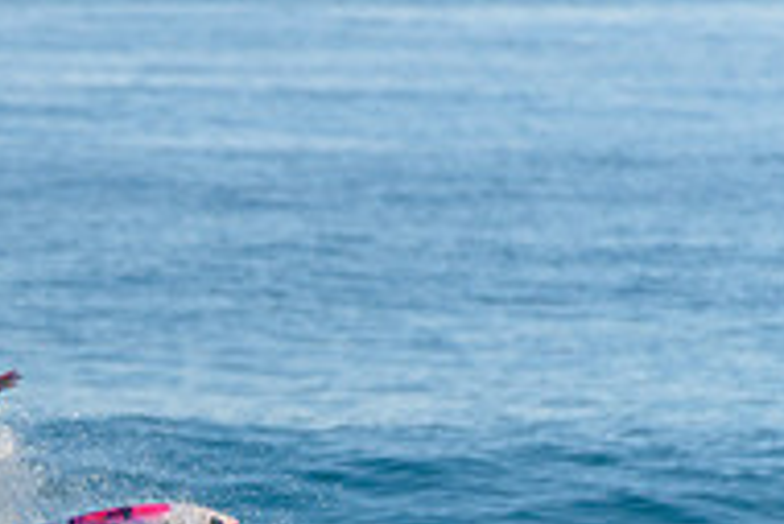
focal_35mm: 1523
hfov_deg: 1.4
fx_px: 33192
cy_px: 679
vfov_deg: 0.9
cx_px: -144
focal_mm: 500
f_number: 5.6
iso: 400
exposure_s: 1/2000
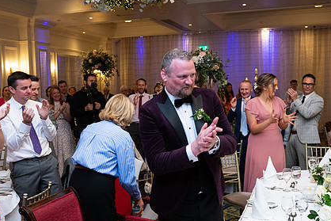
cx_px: 158
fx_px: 395
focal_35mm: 43
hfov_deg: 45.4
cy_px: 125
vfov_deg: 31.2
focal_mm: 31
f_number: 3.5
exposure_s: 1/160
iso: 800
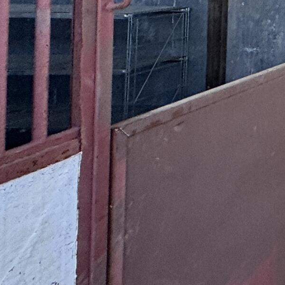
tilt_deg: +0.0
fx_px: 578
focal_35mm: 62
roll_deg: -1.8
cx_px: 694
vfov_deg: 25.3
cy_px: -46
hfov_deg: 14.9
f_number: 2.2
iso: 40
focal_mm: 2.22
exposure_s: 1/201
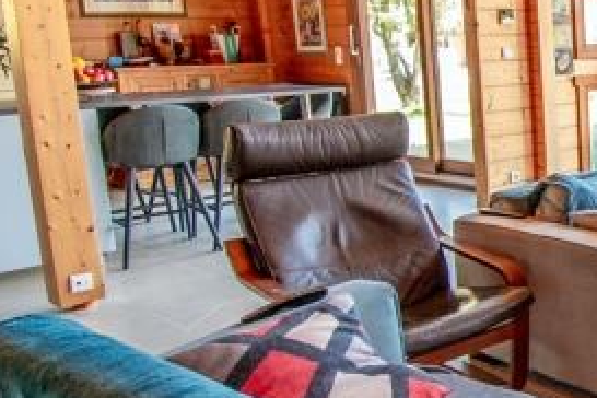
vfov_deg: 30.4
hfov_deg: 34.0
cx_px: 748
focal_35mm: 44
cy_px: 150
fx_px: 730
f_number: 6.3
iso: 500
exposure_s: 1/50
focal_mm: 10
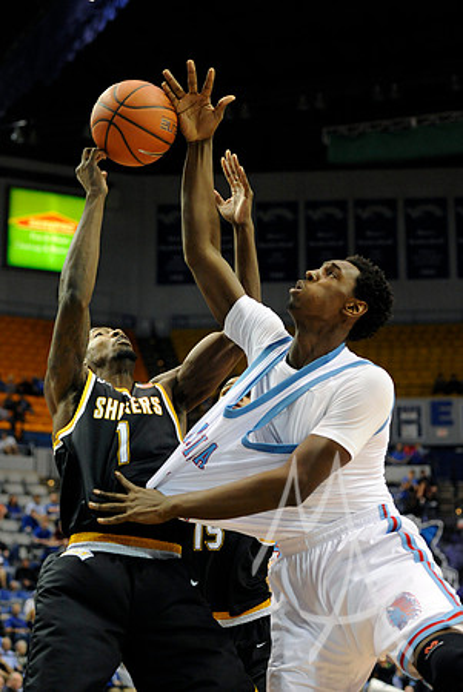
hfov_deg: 19.5
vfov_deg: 28.8
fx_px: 1347
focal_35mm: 70
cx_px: 232
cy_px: 346
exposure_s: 1/1000
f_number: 3.2
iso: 4000
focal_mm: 70
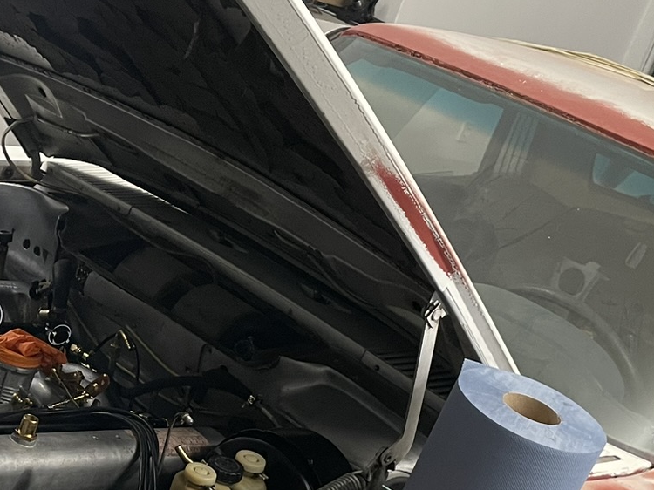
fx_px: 1341
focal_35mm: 71
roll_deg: -19.3
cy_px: 431
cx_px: 178
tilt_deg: -22.6
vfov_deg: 20.3
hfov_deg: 27.1
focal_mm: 4.2
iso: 160
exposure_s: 1/50
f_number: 1.6
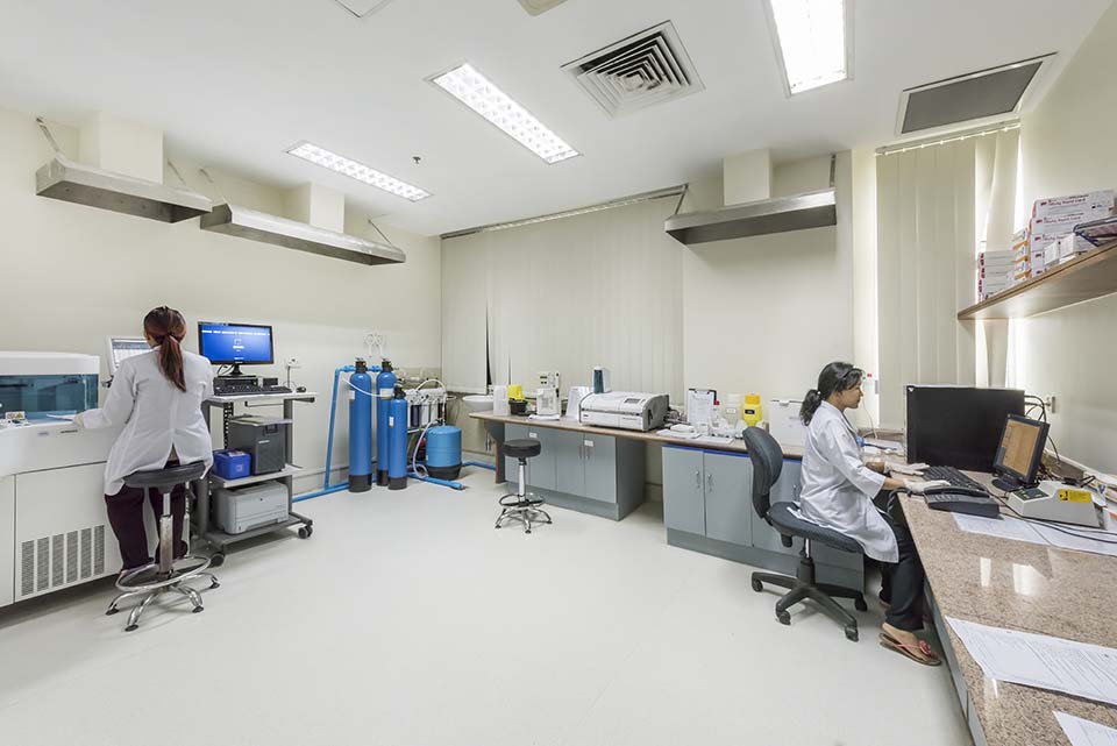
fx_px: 435
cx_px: 558
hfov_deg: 104.2
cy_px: 373
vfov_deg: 81.3
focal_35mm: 14
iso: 2000
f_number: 18
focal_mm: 14
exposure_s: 1/13
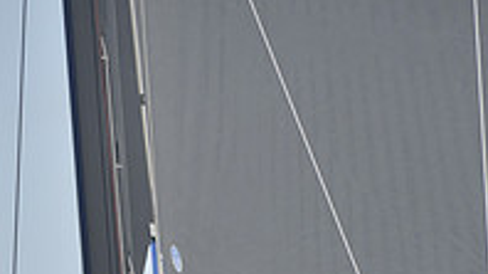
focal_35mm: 675
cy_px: 691
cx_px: 319
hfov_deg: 3.2
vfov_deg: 1.8
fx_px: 8727
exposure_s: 1/1000
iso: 280
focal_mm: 220
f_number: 7.1
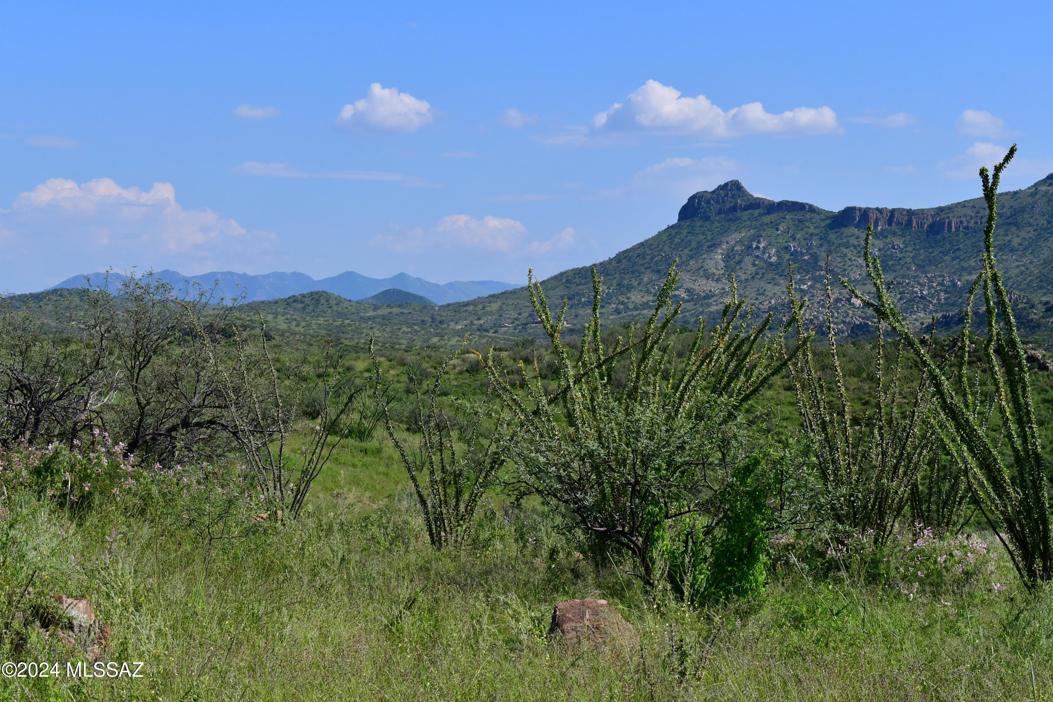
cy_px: 351
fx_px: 2106
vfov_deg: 18.9
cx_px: 526
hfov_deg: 28.1
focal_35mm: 72
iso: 800
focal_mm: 48
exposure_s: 1/1250
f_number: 14
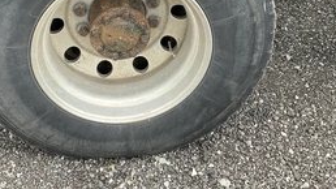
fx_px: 436
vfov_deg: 23.6
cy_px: 12
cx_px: 132
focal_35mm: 49
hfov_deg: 41.9
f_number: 1.8
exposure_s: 1/122
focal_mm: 3
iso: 25
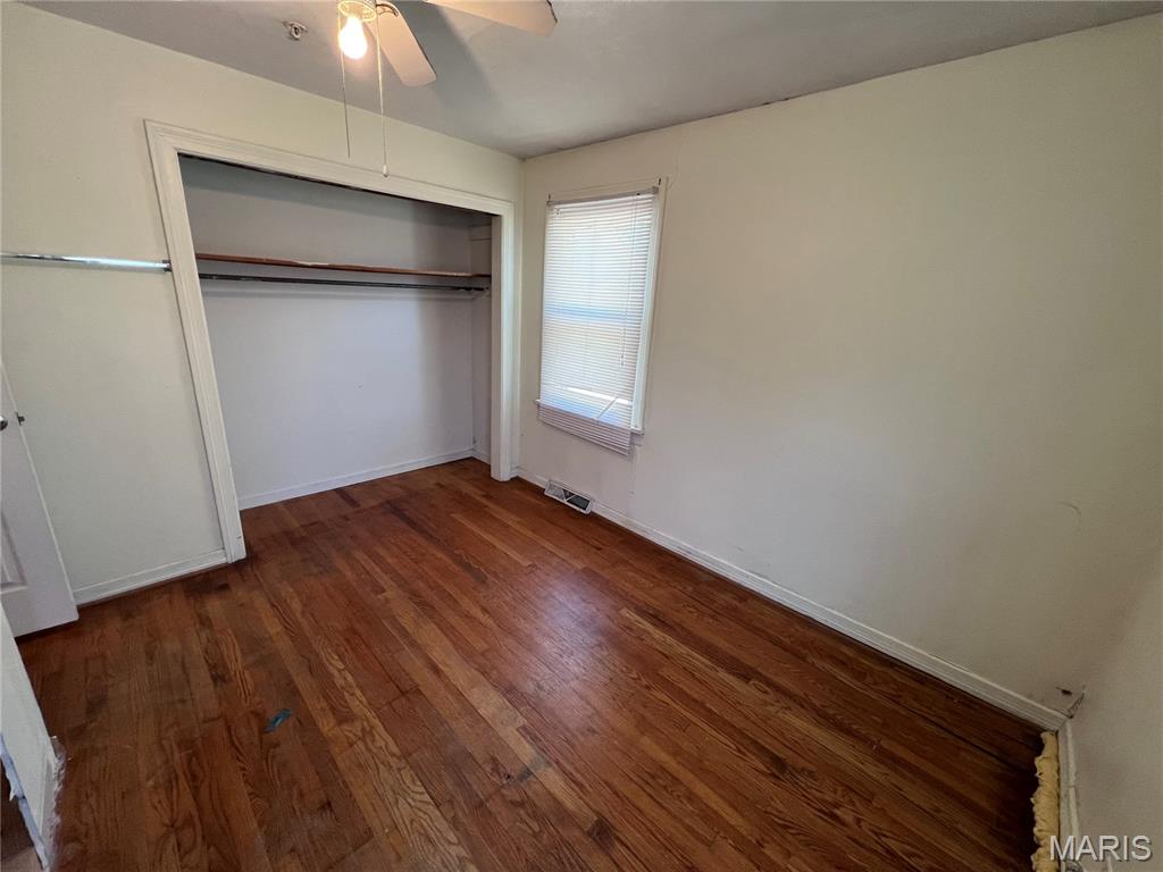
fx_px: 437
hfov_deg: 106.2
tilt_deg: -16.3
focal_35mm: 13
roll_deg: -3.6
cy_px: 436
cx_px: 582
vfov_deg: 89.9
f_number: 1.8
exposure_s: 1/60
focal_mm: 1.57
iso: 160
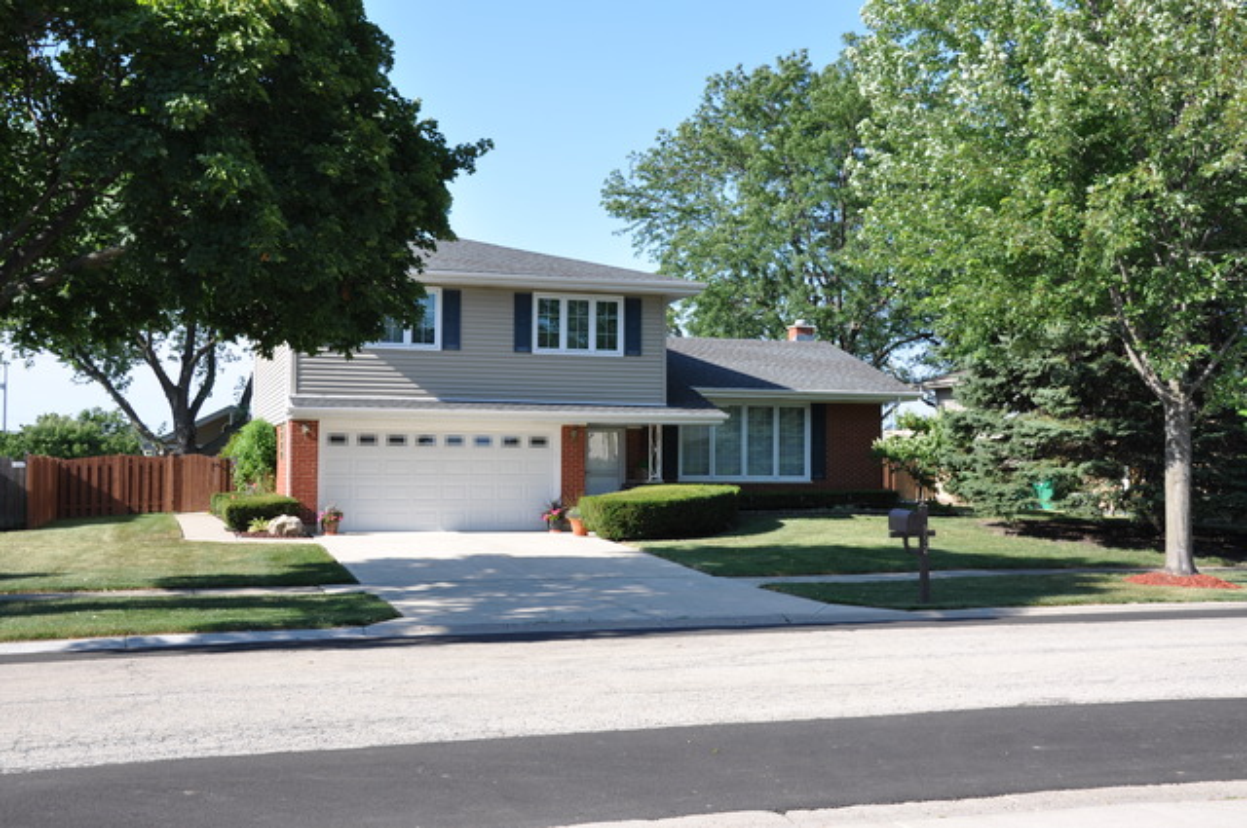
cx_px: 624
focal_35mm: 39
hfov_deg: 49.6
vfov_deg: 34.1
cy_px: 414
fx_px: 1349
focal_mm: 26
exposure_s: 1/200
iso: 200
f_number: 7.1
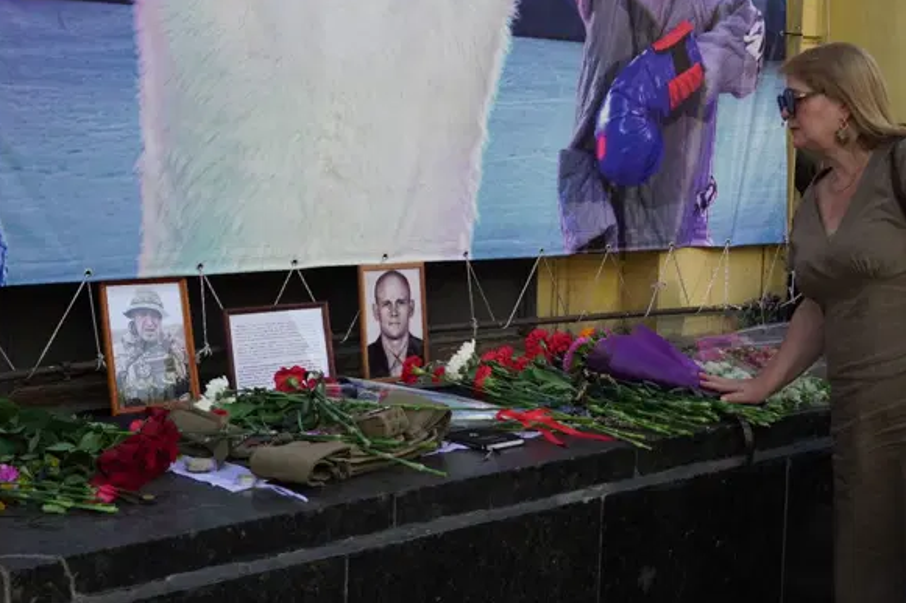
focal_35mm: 57
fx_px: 1428
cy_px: 224
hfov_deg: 35.2
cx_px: 419
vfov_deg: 23.8
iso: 400
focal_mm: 25
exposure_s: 1/800
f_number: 4
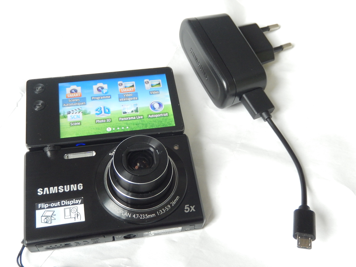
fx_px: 463
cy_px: 134
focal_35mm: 45
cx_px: 178
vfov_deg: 32.2
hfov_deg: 42.1
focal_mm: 8.1
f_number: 4.3
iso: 400
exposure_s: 1/15
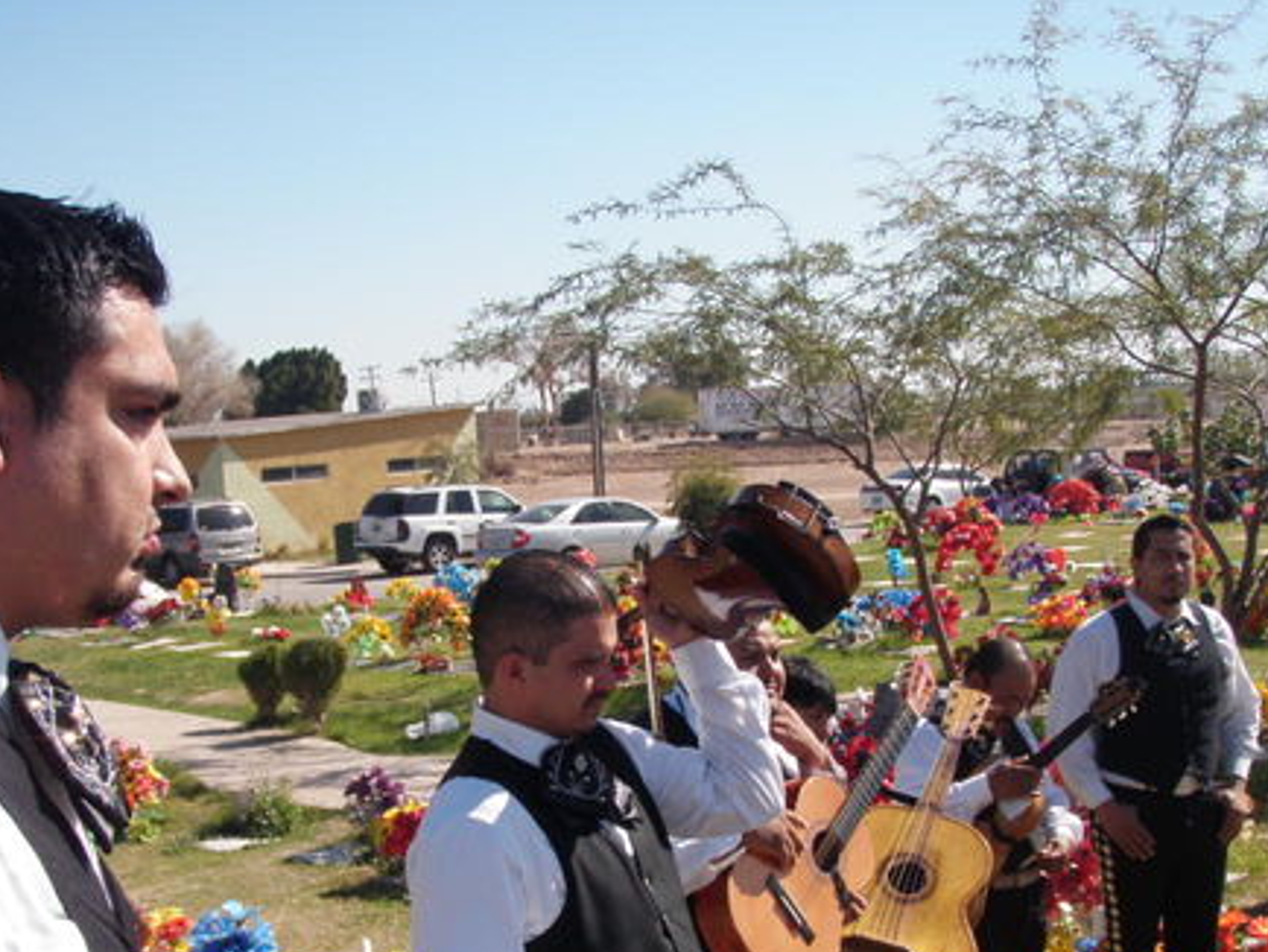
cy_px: 642
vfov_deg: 26.0
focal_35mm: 56
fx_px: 2052
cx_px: 643
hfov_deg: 34.3
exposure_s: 1/800
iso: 80
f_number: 3.5
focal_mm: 6.7
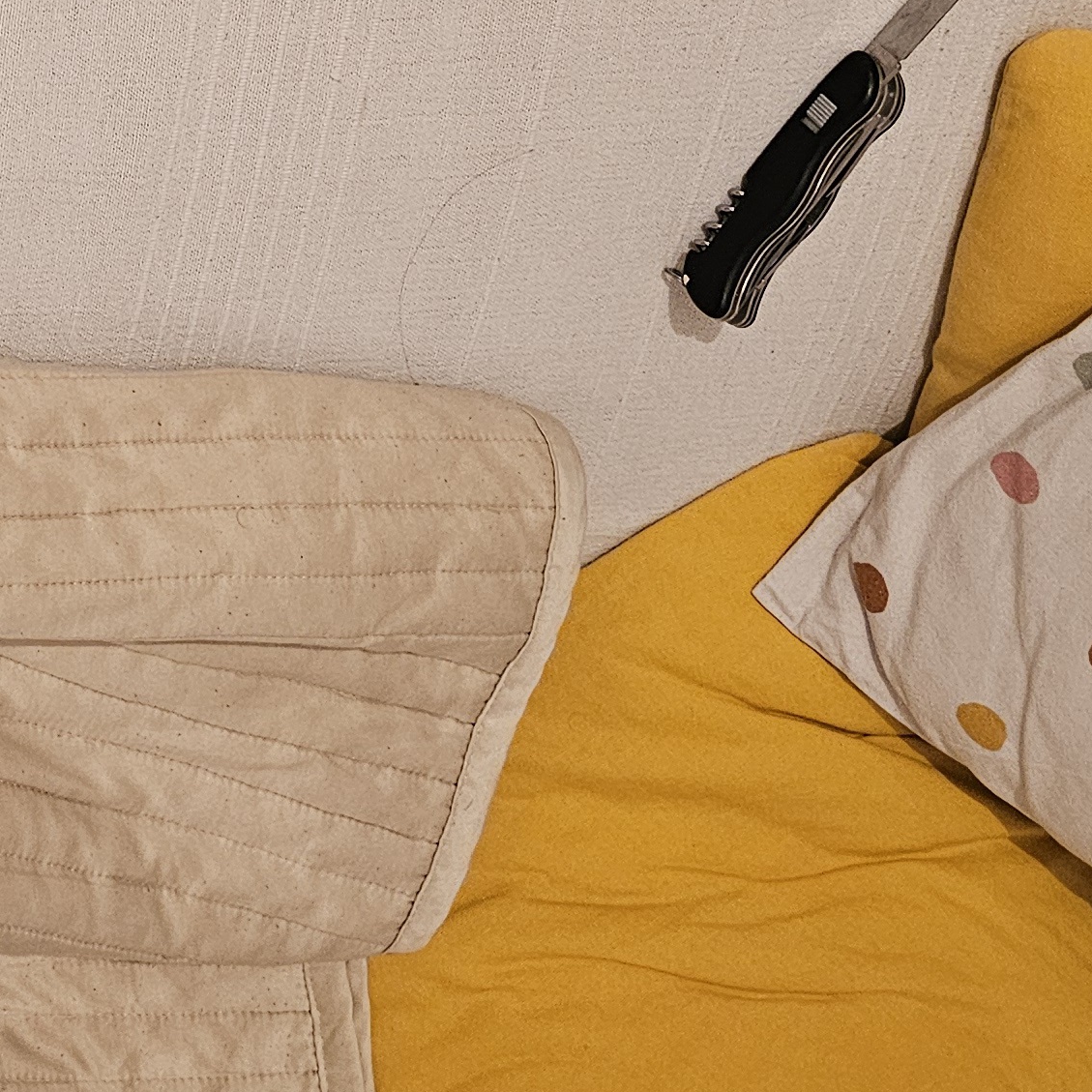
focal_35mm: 72
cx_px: -372
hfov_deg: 21.4
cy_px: -285
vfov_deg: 21.9
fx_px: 2570
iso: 640
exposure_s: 1/50.3
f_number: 1.7
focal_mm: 6.3
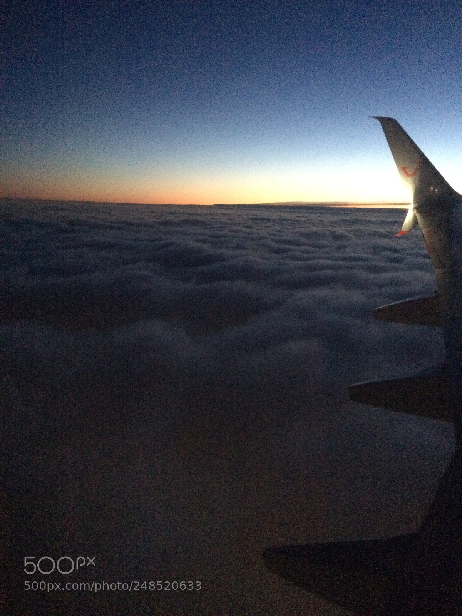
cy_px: 308
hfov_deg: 48.2
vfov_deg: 61.7
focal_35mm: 29
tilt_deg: -12.3
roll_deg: -2.9
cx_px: 231
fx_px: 516
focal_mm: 4.15
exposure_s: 1/15
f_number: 2.2
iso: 1600
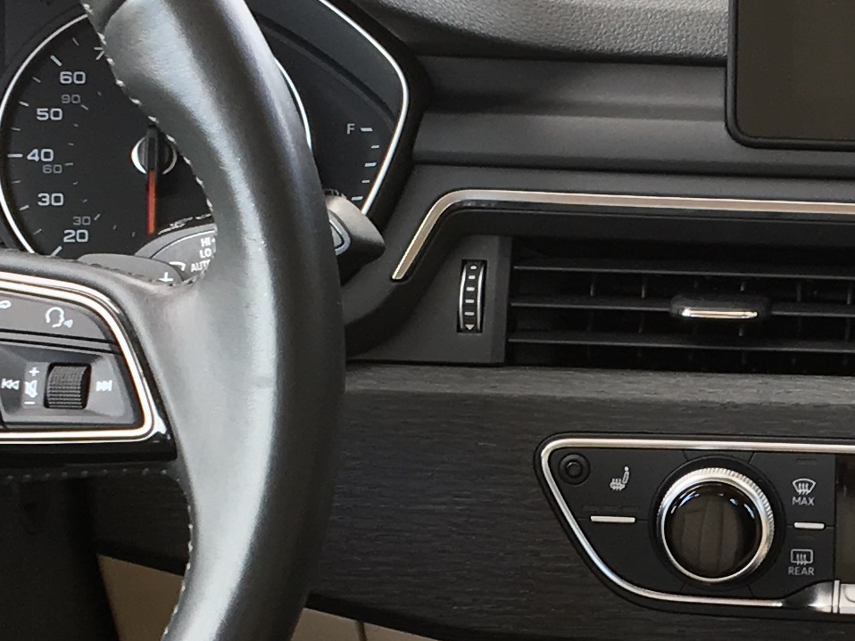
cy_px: 596
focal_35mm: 122
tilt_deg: -21.2
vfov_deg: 12.1
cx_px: 773
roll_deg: +2.3
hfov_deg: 15.9
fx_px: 3014
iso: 25
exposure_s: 1/60
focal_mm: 4.15
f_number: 2.2
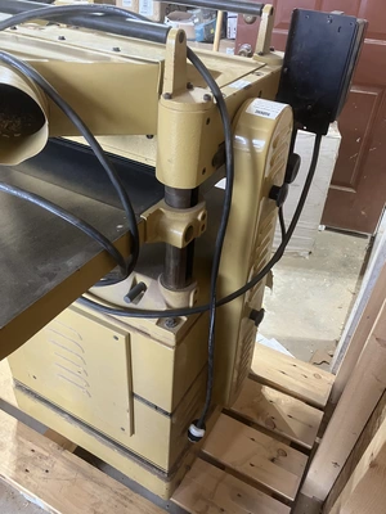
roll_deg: -4.7
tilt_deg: -38.3
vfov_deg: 63.4
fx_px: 416
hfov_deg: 49.7
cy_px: 257
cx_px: 193
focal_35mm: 28
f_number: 1.8
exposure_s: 1/60
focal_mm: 3.99
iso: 250
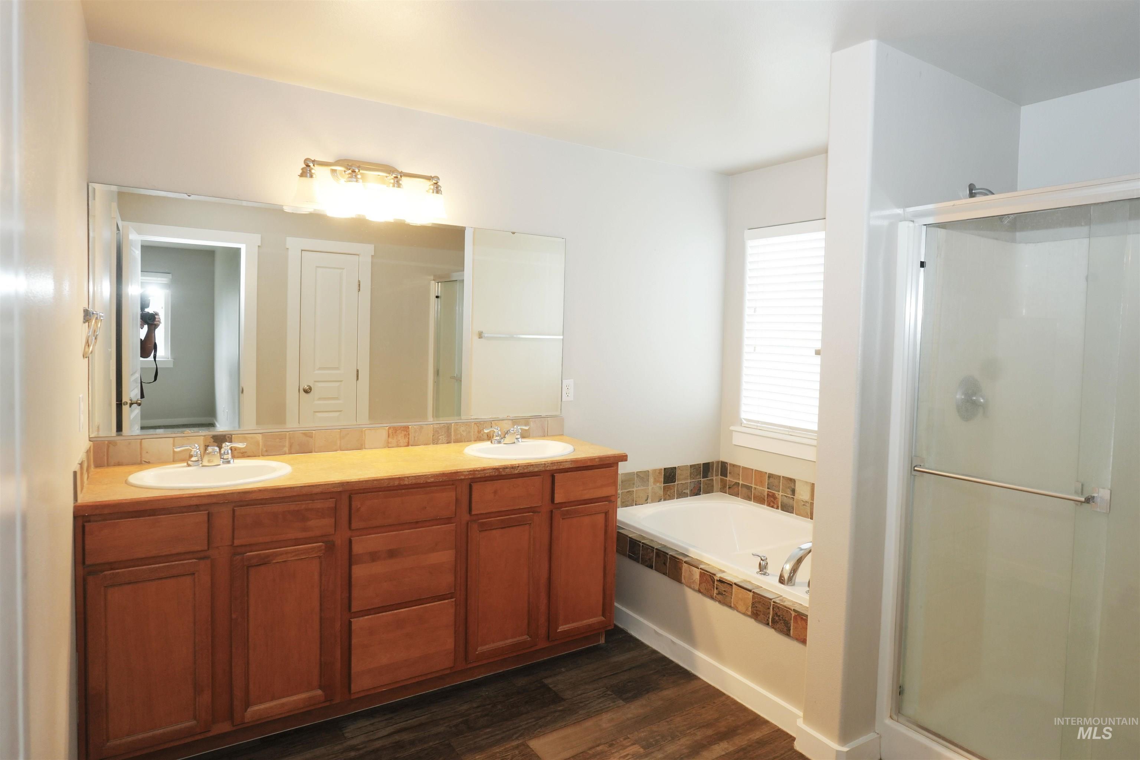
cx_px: 570
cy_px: 380
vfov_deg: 61.9
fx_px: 633
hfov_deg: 84.0
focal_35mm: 20
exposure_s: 1/100
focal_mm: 20
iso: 400
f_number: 4.5
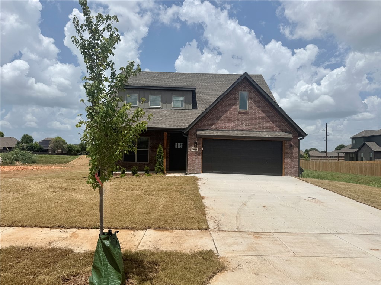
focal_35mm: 24
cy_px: 142
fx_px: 264
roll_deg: -2.0
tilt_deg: +3.0
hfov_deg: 71.6
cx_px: 190
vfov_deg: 56.8
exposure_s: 1/10417
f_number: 1.78
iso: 80
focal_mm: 6.76
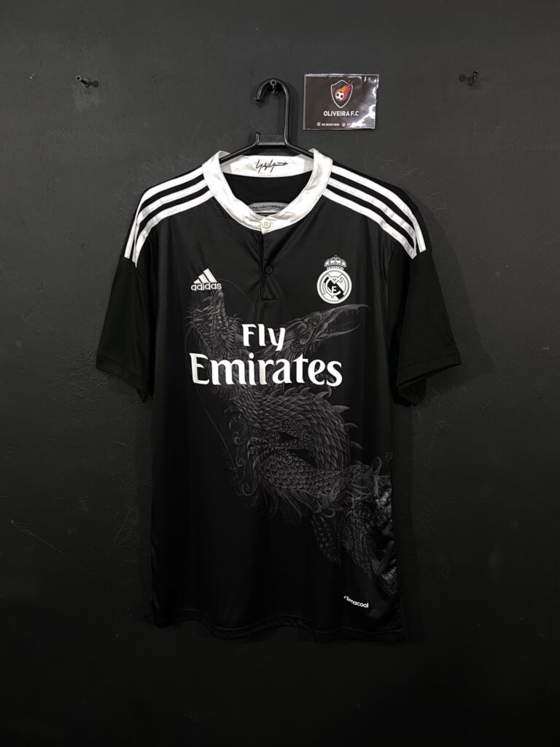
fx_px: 561
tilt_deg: -9.4
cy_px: 374
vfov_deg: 67.3
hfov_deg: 53.1
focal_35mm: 26
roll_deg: -0.3
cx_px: 280
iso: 250
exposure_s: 1/60
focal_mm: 4.25
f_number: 1.8
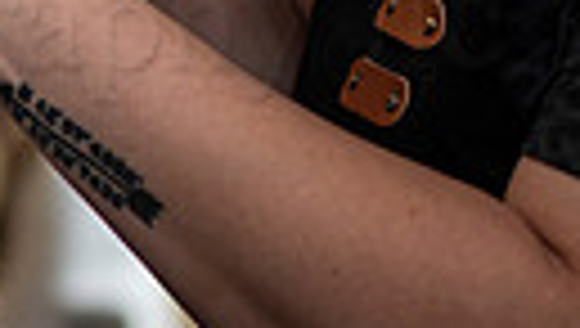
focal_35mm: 236
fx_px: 3635
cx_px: -680
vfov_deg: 5.1
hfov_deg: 8.5
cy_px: -81
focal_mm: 45
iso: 200
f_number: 1.8
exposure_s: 1/160
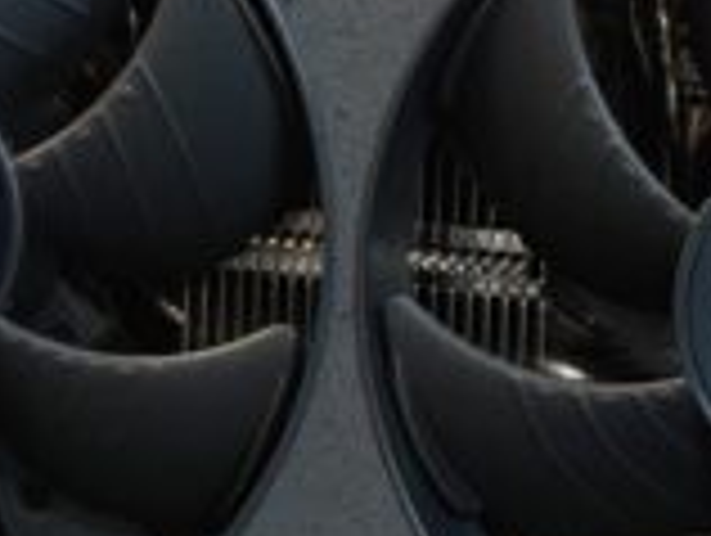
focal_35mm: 304
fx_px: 6254
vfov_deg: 4.9
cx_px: 1242
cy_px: -54
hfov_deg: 6.4
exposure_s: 1/50
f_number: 1.8
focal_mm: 8.67
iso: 500
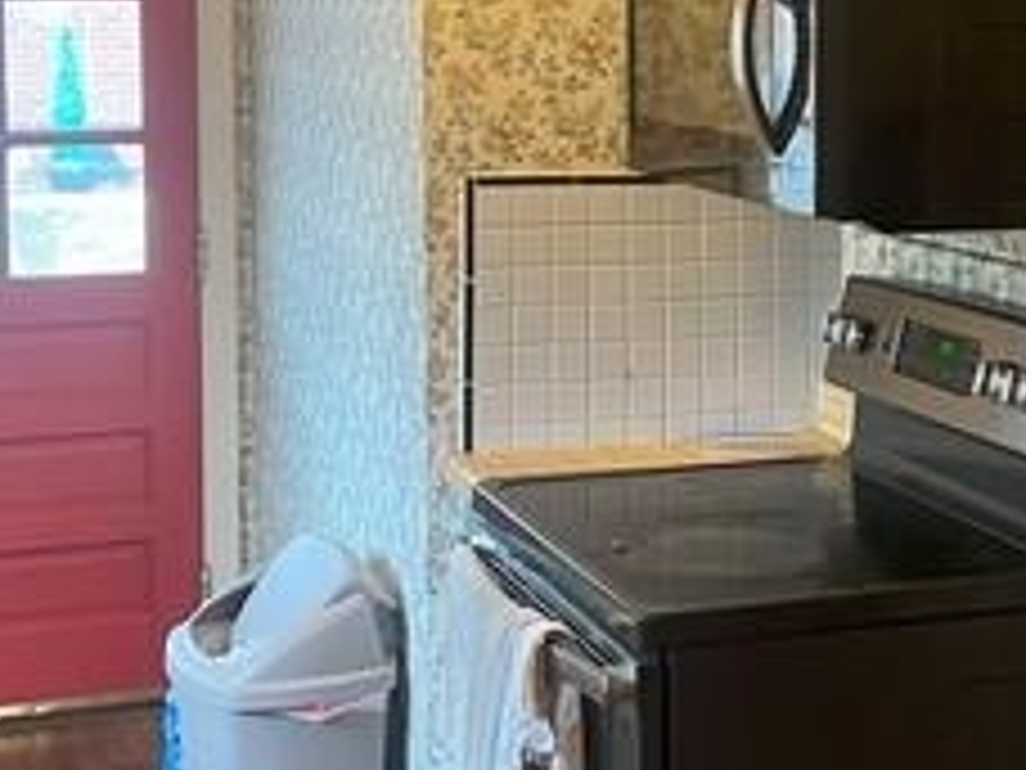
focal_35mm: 73
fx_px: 2164
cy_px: 198
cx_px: 828
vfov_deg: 20.0
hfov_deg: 26.2
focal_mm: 5.7
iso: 200
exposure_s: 1/60
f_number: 1.5
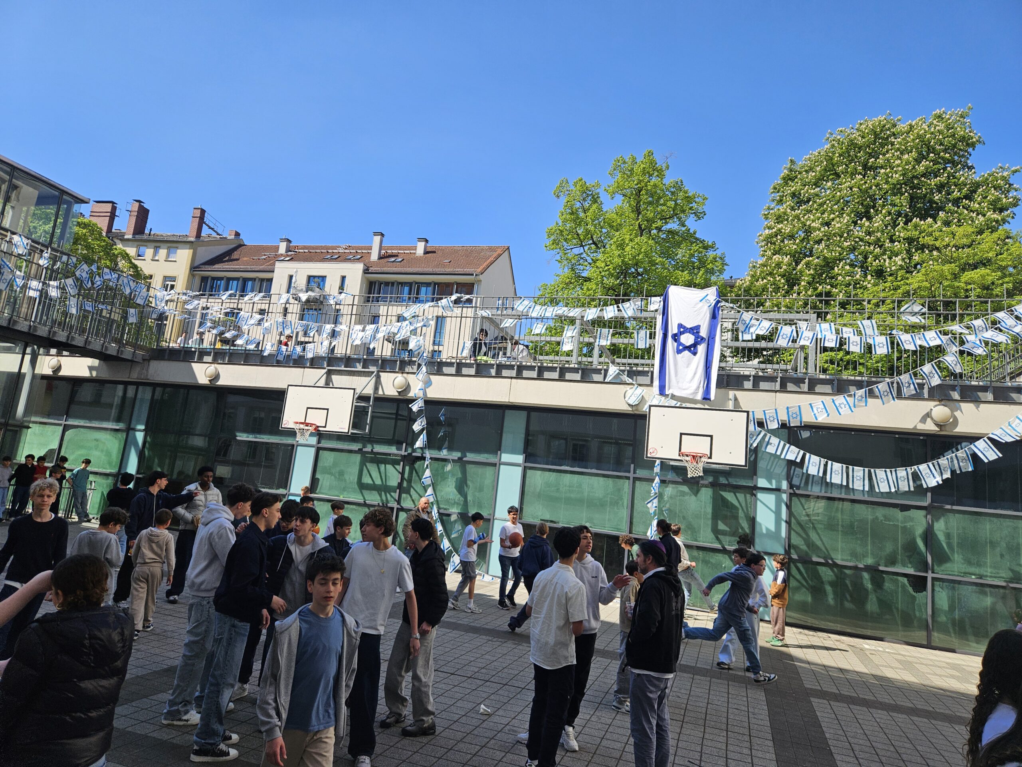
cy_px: 384
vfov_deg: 58.9
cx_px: 511
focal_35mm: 23
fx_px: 679
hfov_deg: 73.9
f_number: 1.8
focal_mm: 5.4
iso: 25
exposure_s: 1/1279
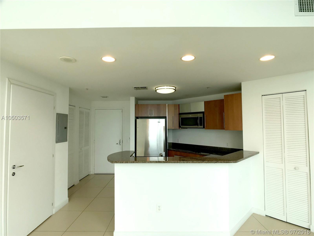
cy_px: 118
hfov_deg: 63.4
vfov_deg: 49.7
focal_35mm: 28
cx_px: 157
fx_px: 254
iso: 20
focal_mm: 3.99
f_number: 1.8
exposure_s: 1/181
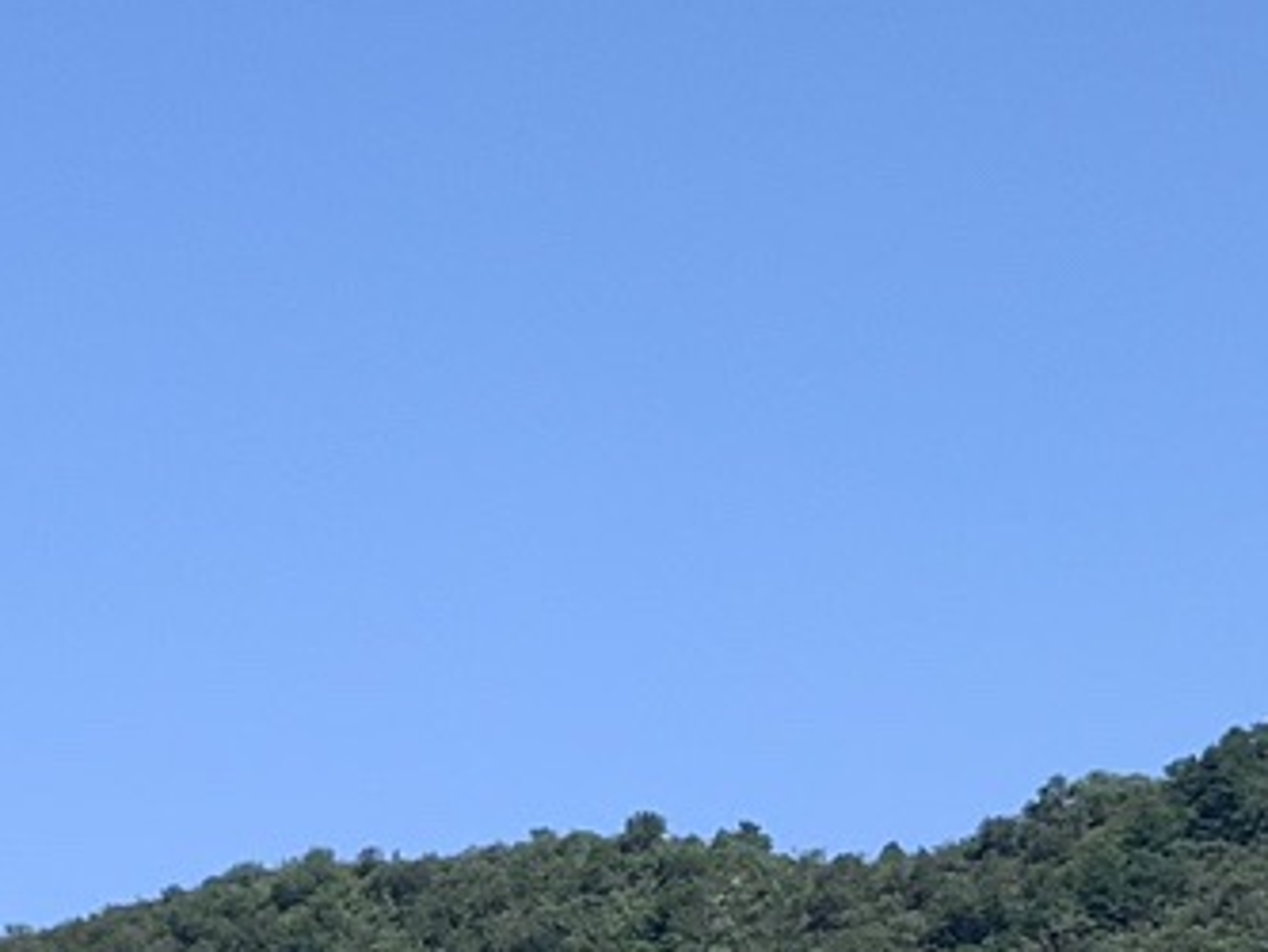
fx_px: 5716
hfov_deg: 12.5
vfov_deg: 9.3
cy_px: 1371
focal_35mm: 156
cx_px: 23
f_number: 1.8
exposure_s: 1/1282
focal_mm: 4.25
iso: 25
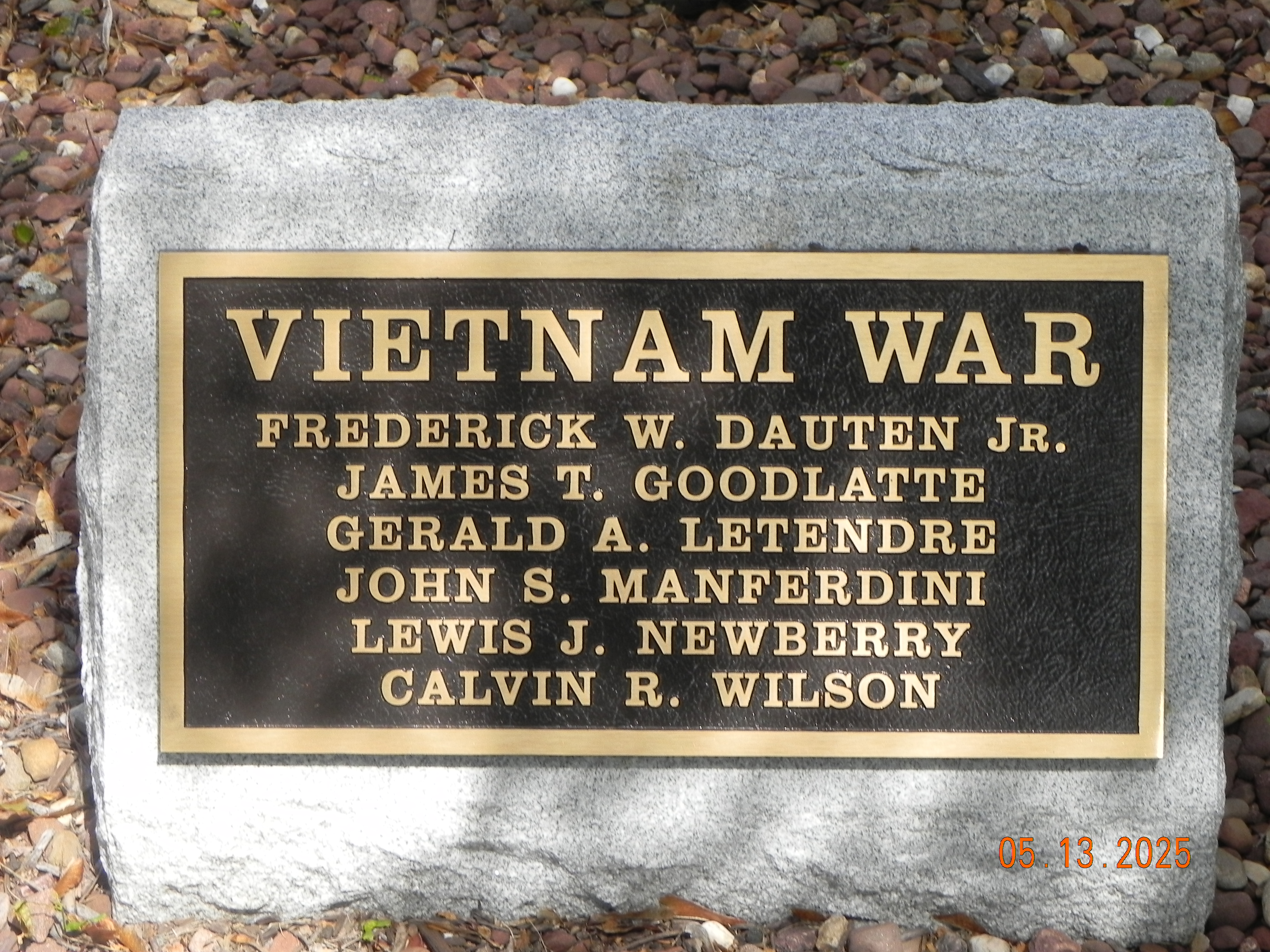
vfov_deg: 15.6
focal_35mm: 95
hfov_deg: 20.7
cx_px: 635
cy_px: 476
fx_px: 3485
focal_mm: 16.9
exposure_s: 1/250
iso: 160
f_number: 5.6
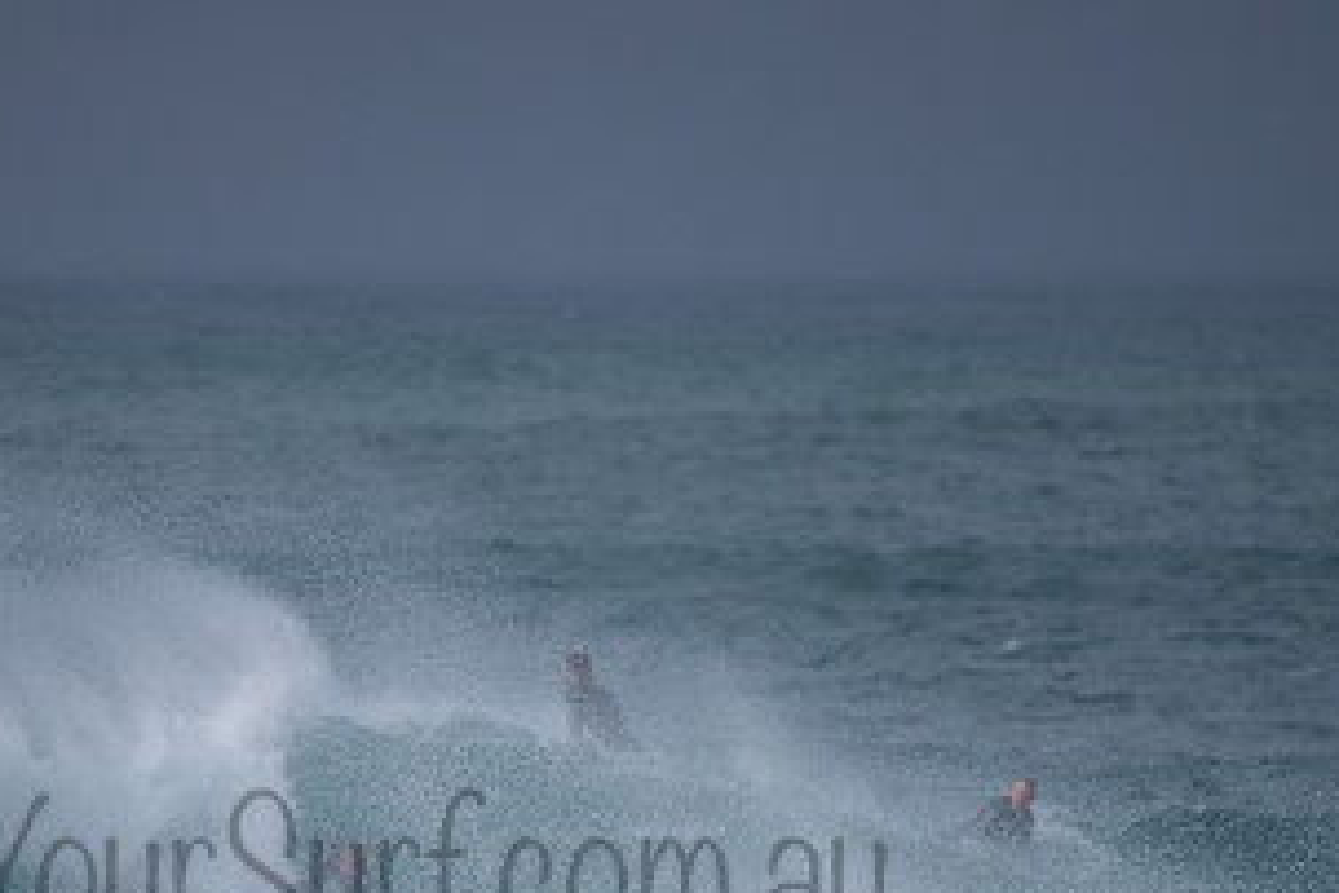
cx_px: 420
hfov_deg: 2.0
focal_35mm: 1031
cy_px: 820
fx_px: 38344
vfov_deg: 1.3
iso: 80
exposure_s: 1/1000
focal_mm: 500
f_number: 5.6
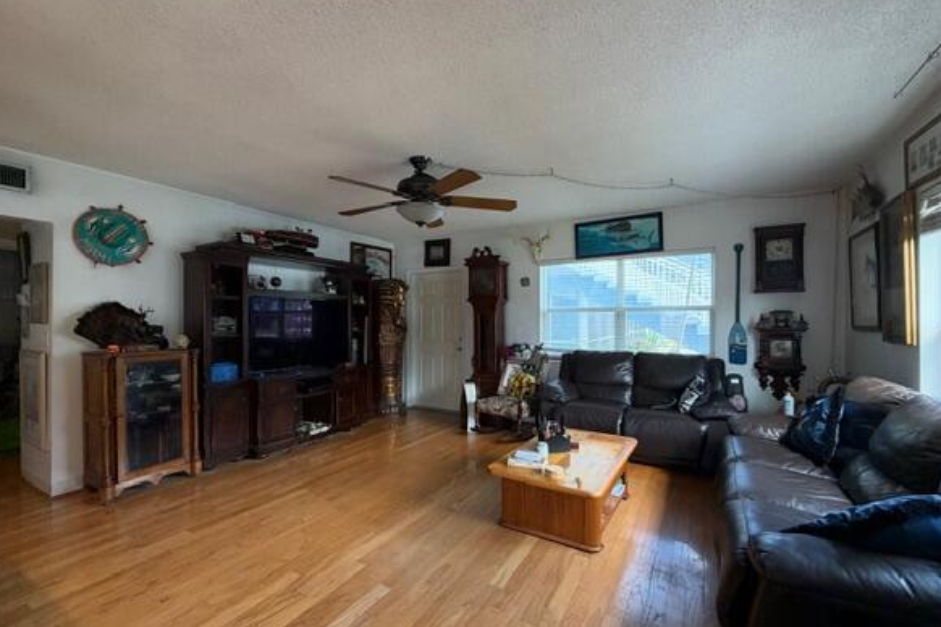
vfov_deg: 73.7
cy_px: 320
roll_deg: -0.3
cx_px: 454
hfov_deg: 96.7
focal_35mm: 16
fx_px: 418
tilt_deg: -0.1
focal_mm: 2.22
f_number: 2.2
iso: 320
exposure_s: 1/80
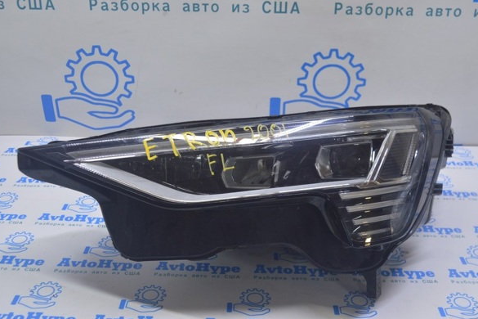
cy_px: 147
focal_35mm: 48
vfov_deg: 28.3
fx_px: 631
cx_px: 249
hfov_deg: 41.5
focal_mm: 29
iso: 400
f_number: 5.6
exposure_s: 1/25
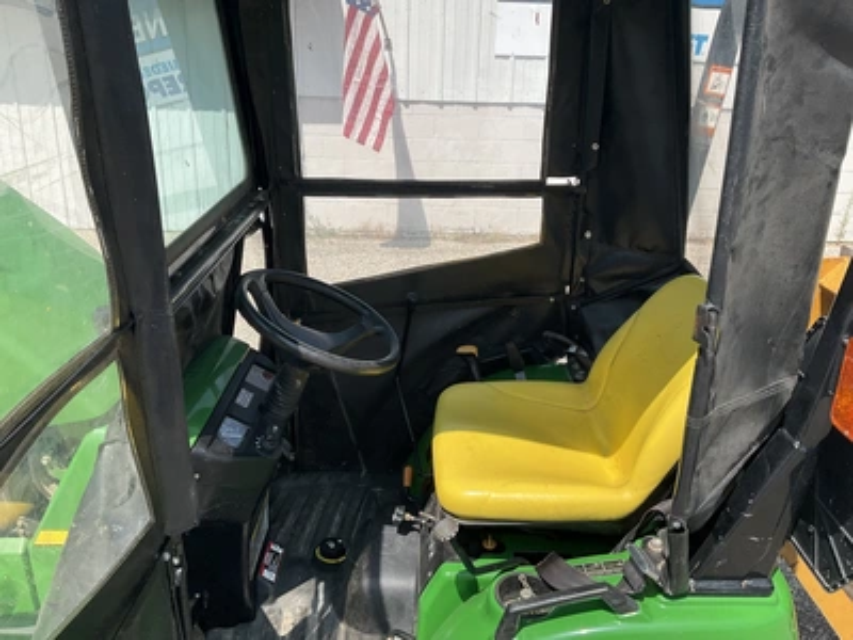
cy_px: 320
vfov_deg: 48.2
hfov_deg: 61.7
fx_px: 715
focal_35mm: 29
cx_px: 426
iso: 25
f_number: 1.8
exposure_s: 1/1279
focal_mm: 3
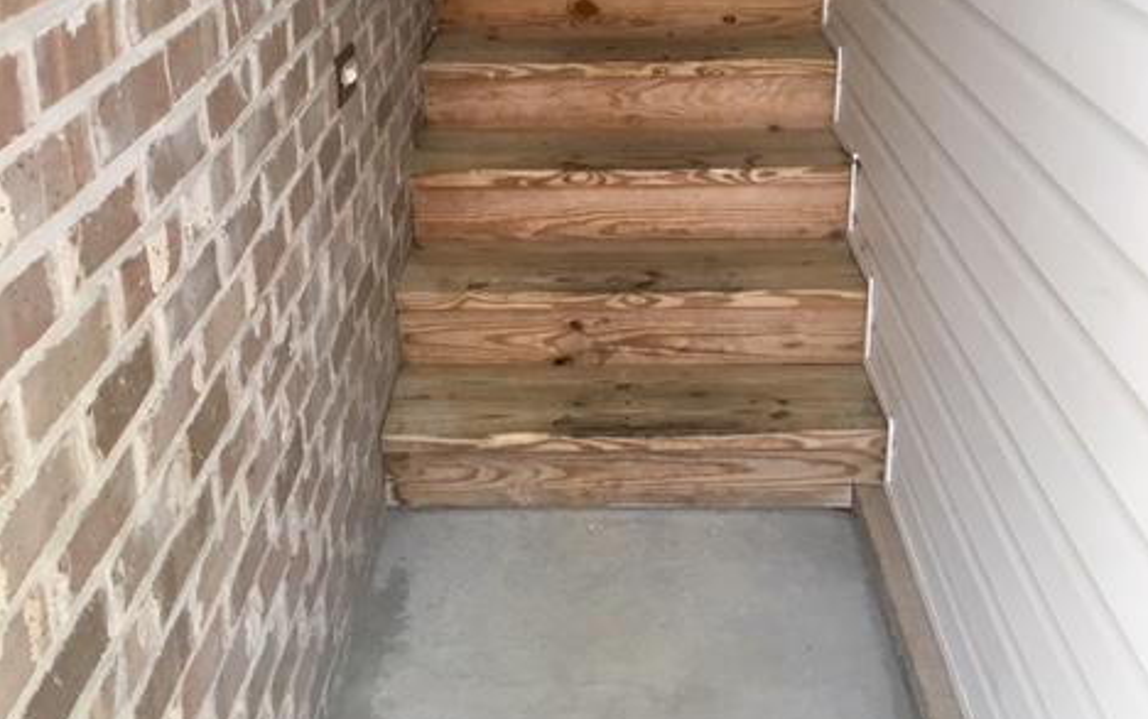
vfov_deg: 30.0
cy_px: 164
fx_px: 1315
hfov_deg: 47.2
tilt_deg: -19.1
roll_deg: +0.4
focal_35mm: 42
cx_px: 586
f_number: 2.2
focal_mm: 4.15
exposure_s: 1/30
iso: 25
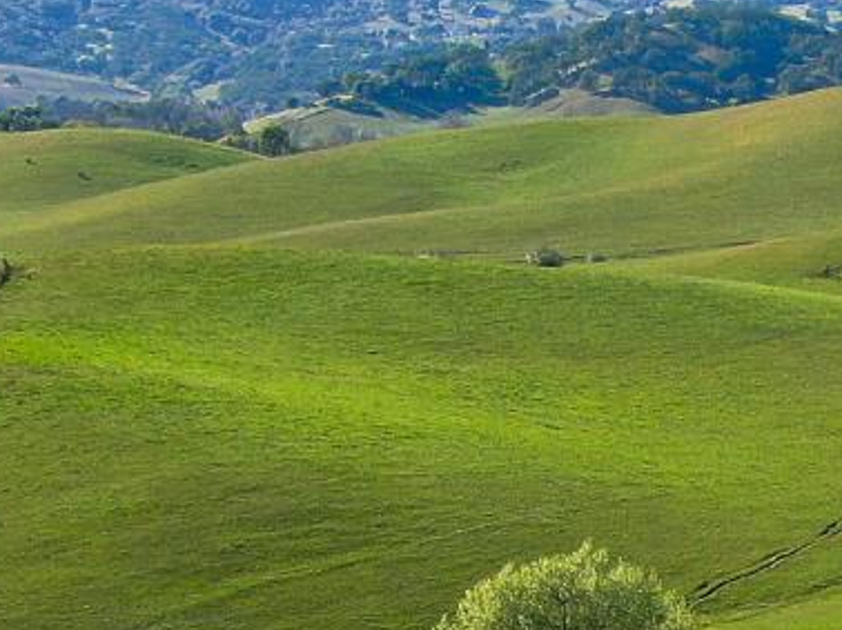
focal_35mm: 131
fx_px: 3184
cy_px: 1217
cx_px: 1000
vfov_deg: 10.5
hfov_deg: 14.6
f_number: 3.2
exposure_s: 1/40
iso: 100
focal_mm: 5.69
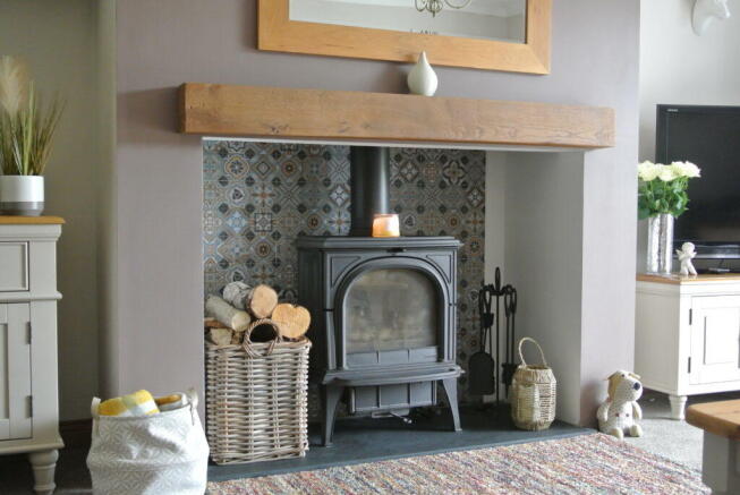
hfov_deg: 46.4
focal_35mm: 42
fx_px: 864
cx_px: 370
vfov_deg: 32.0
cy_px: 248
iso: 800
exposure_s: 1/25
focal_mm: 15.7
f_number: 4.2
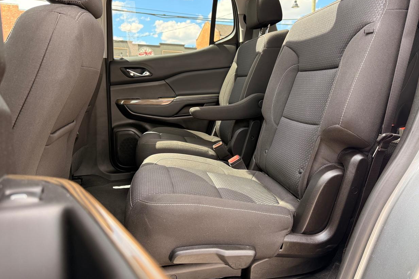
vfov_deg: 49.5
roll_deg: -0.4
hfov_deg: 69.4
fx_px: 303
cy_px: 132
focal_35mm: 26
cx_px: 212
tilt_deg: -7.6
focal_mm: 6.76
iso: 160
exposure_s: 1/243
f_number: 1.78
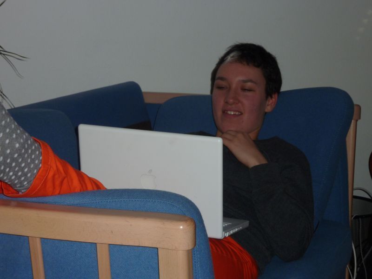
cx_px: 186
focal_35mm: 78
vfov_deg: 18.9
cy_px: 140
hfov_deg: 25.0
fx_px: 838
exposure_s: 1/125
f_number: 4.2
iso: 100
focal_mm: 12.8
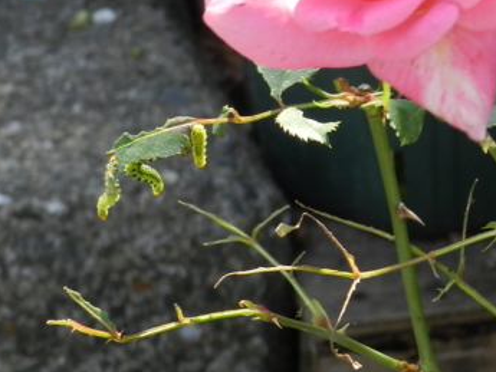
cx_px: 361
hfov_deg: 11.2
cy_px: 72
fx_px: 2523
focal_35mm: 176
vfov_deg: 8.4
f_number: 4.8
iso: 160
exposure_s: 1/200
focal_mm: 13.5
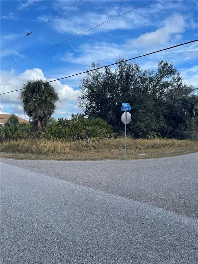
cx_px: 99
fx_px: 191
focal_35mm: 25
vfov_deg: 69.4
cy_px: 132
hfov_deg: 54.9
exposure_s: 1/2545
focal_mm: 5.1
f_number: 1.6
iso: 32
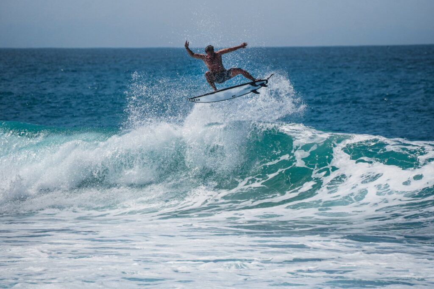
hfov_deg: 4.7
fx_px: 5245
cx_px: 217
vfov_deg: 3.2
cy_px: 144
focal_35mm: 435
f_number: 6.3
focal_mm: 290
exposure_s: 1/1250
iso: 100
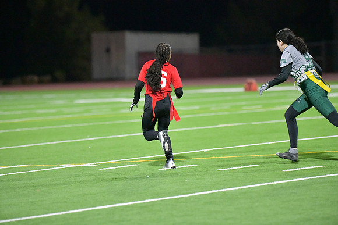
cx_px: 169
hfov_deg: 9.4
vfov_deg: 6.2
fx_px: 2066
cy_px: 112
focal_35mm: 220
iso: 16000
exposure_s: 1/2500
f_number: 2.8
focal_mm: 220
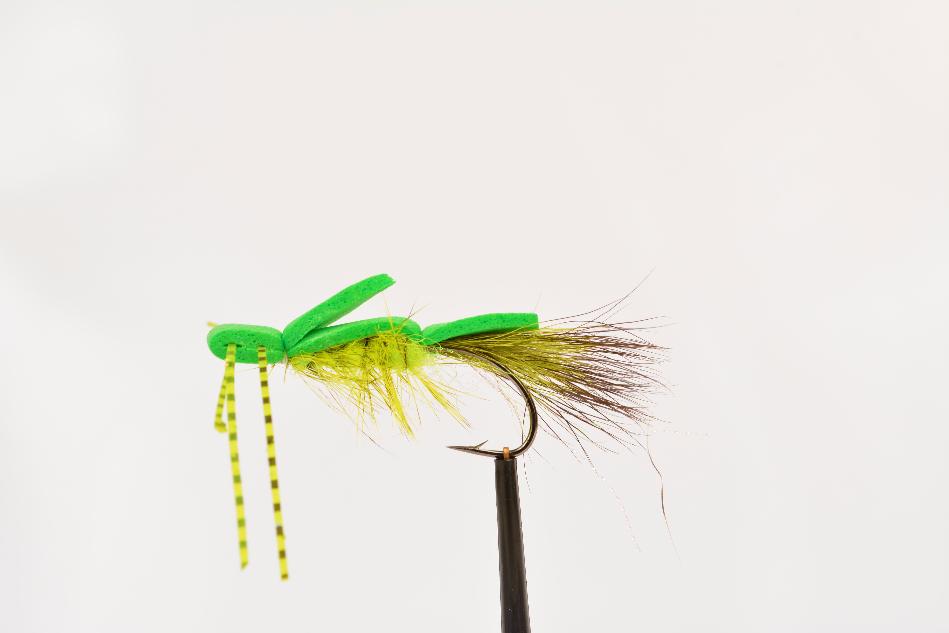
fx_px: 1582
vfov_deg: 22.6
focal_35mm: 60
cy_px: 316
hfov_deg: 33.4
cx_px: 474
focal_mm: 40
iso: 100
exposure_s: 1/25
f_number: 11
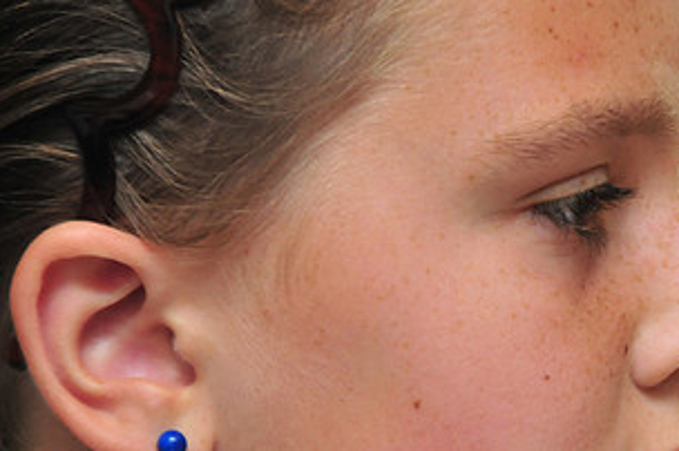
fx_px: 10777
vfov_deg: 2.4
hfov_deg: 3.6
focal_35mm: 572
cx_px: 628
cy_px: 316
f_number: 5.6
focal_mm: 200
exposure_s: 1/125
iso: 800
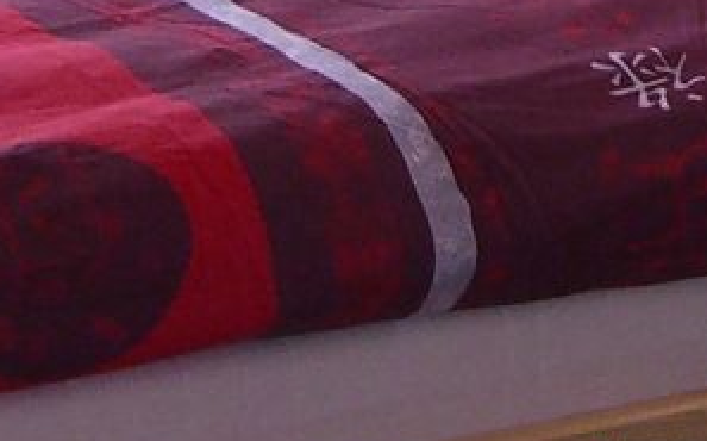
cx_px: 552
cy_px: -64
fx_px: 5351
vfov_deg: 4.7
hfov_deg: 7.5
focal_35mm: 278
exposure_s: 1/80
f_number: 2.8
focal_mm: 7.9
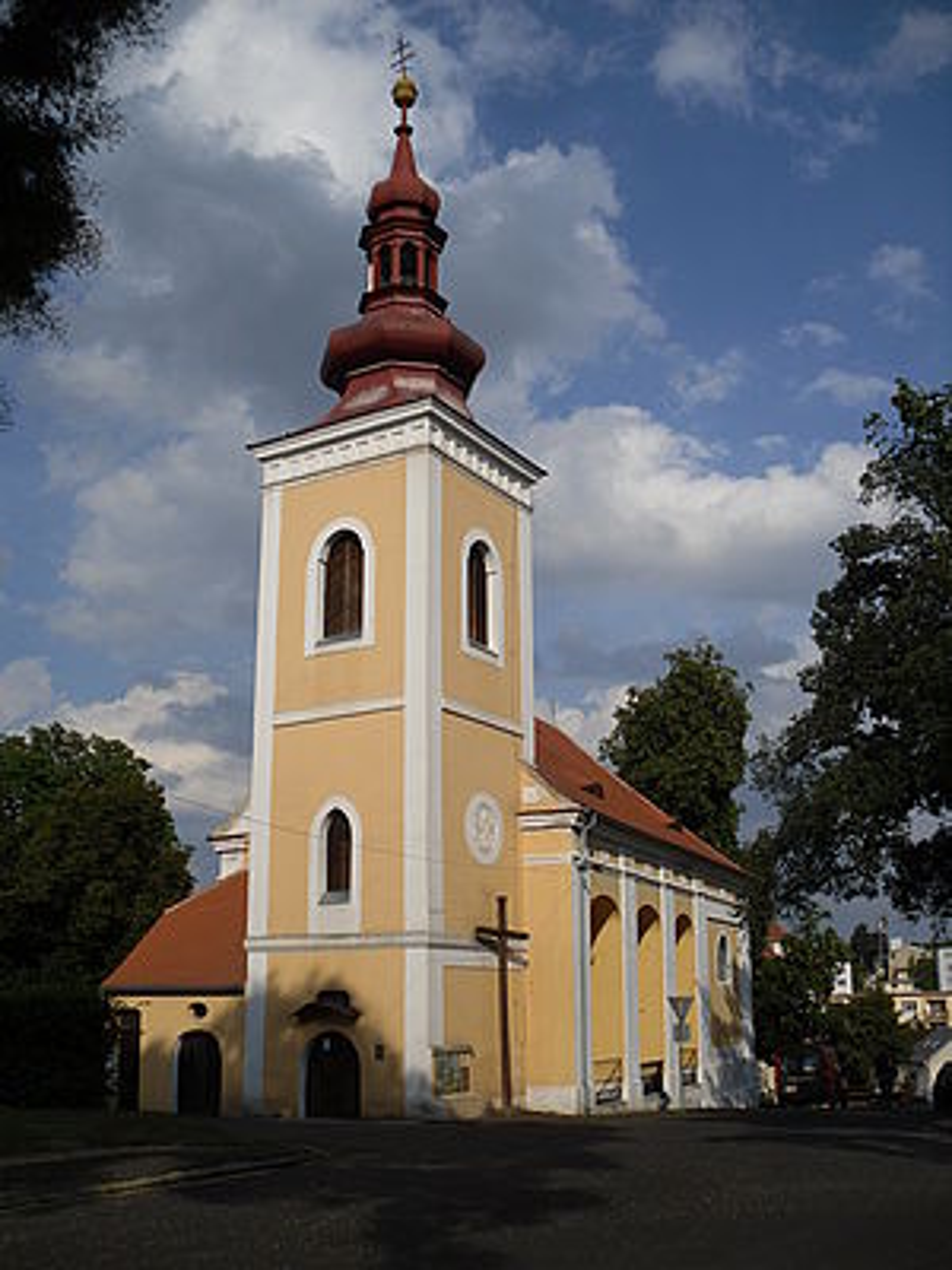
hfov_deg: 40.7
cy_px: 635
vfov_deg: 52.6
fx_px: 1283
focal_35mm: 35
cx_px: 476
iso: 80
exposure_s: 1/412
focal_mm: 6.3
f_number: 7.6
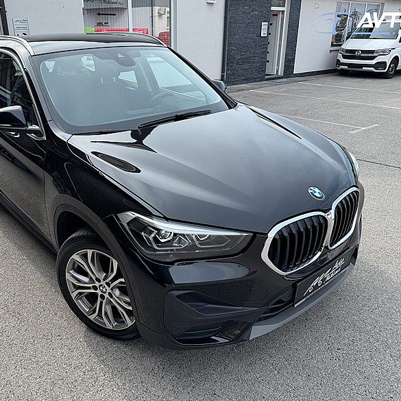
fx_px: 380
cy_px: 197
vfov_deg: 55.6
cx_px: 163
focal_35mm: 29
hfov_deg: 55.3
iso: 80
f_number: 1.78
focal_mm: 6.76
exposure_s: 1/1456
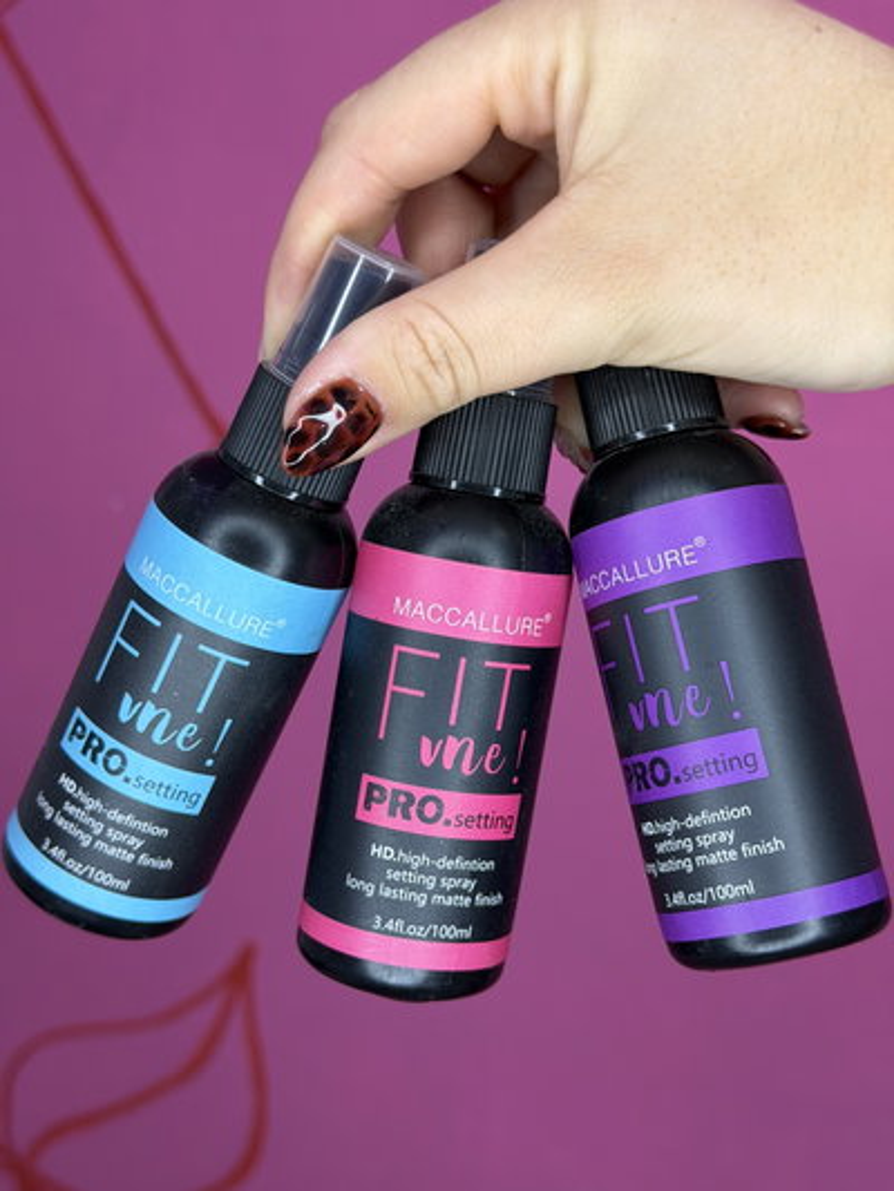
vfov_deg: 39.6
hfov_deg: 30.3
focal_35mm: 48
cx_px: 447
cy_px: 596
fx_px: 1652
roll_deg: -3.7
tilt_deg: -10.9
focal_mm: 6.76
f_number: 1.78
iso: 64
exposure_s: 1/50
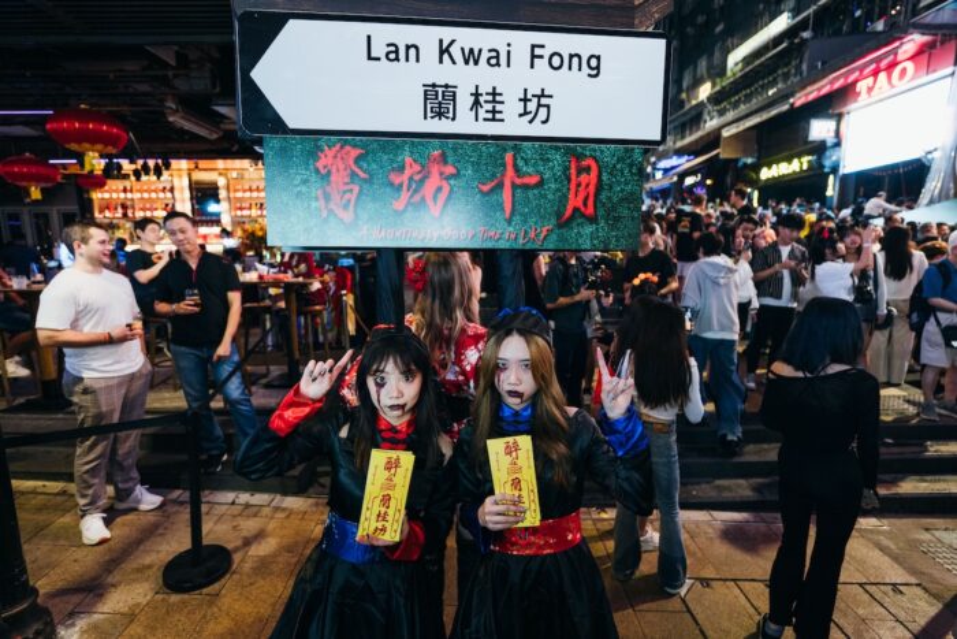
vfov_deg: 81.2
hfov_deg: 104.2
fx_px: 372
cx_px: 478
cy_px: 320
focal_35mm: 14
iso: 2000
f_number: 1.8
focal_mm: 14
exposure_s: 1/125
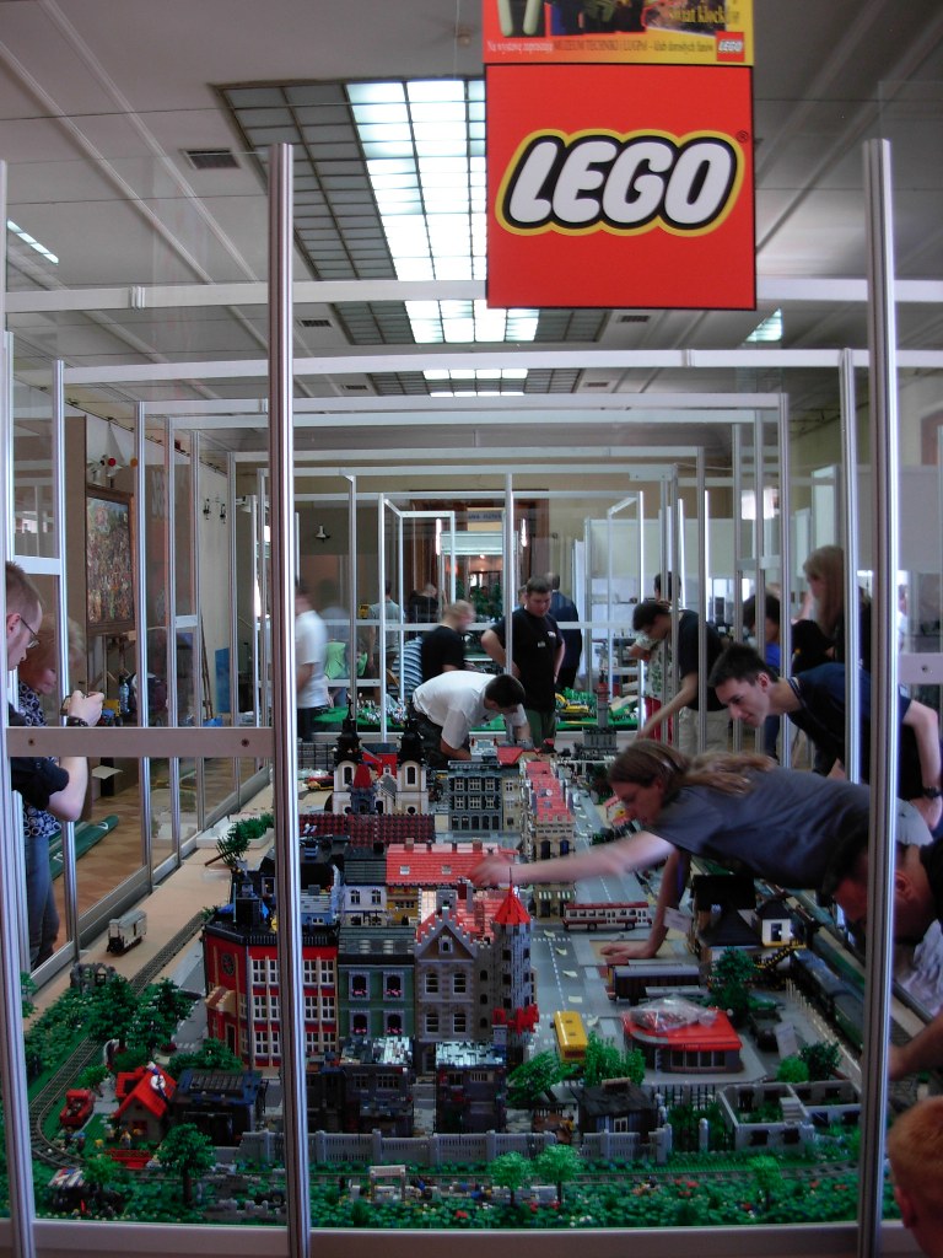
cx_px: 472
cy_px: 629
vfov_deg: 49.0
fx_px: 1380
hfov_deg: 37.7
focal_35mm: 38
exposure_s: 1/10
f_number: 2.9
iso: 79
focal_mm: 6.3
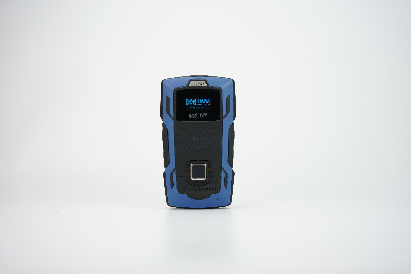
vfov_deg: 29.9
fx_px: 514
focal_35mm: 45
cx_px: 206
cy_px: 137
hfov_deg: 43.6
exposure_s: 1/60
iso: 250
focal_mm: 45
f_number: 8
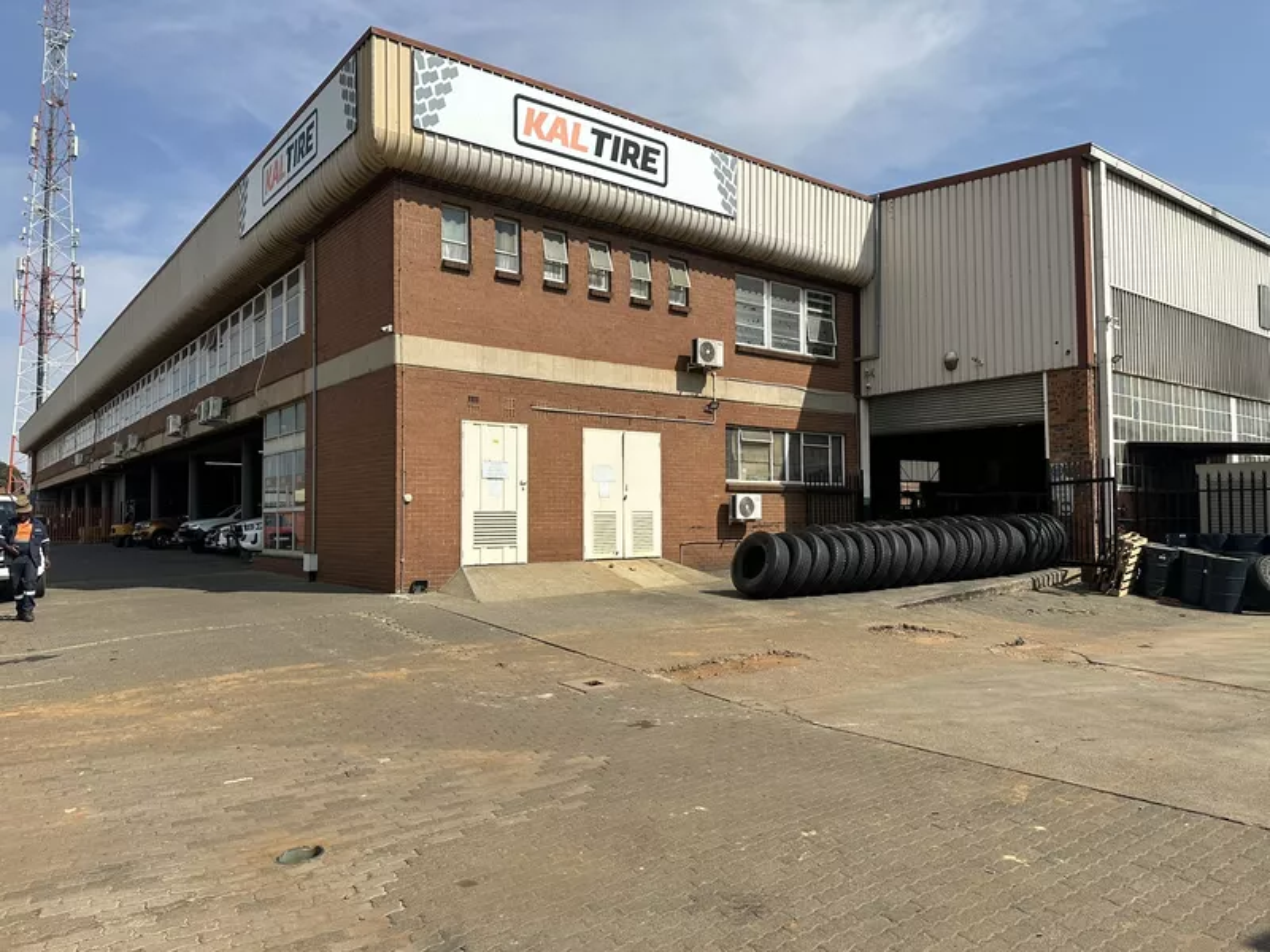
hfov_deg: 71.6
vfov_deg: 56.8
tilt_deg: +2.9
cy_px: 476
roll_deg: +0.3
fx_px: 881
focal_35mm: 24
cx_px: 635
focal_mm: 6.86
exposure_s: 1/5263
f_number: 1.78
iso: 80
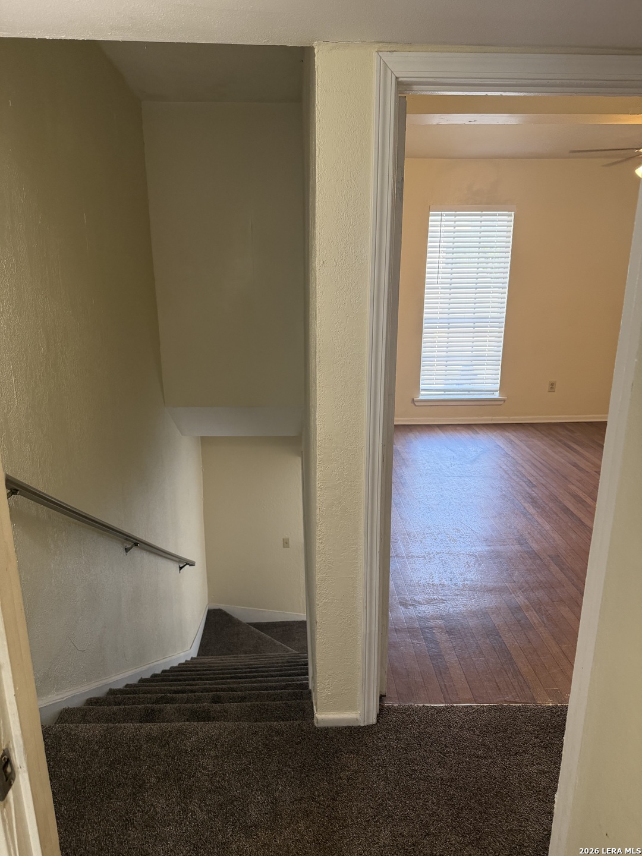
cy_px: 428
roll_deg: +0.3
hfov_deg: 56.8
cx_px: 321
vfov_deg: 71.6
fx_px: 593
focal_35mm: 24
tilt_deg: -15.1
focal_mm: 6.76
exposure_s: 1/120
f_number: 1.78
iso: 250
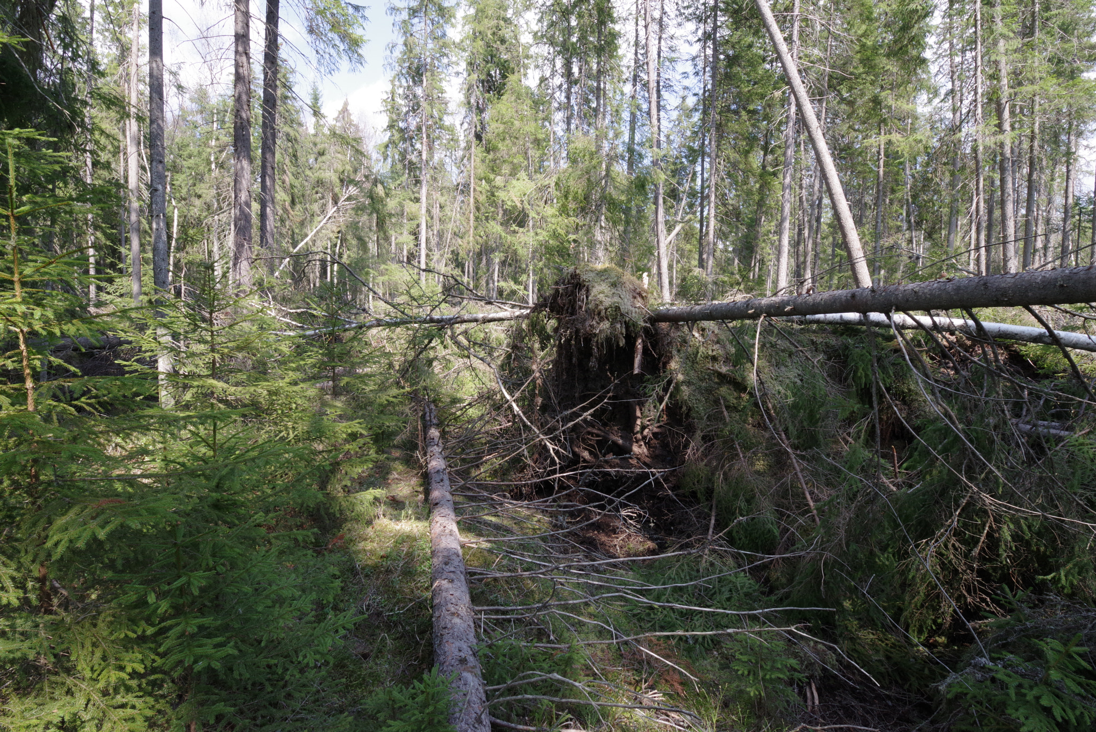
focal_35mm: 15
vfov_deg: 77.4
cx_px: 548
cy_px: 366
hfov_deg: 100.4
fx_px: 457
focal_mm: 15
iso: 1600
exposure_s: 1/80
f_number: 22
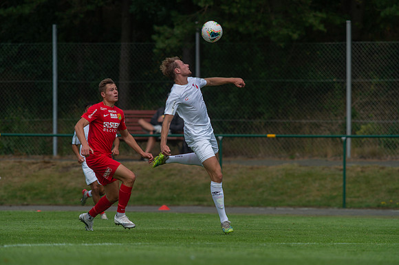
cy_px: 132
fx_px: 4787
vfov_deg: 3.2
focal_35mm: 432
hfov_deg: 4.8
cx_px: 200
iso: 140
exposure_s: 1/1250
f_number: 4
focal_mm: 420
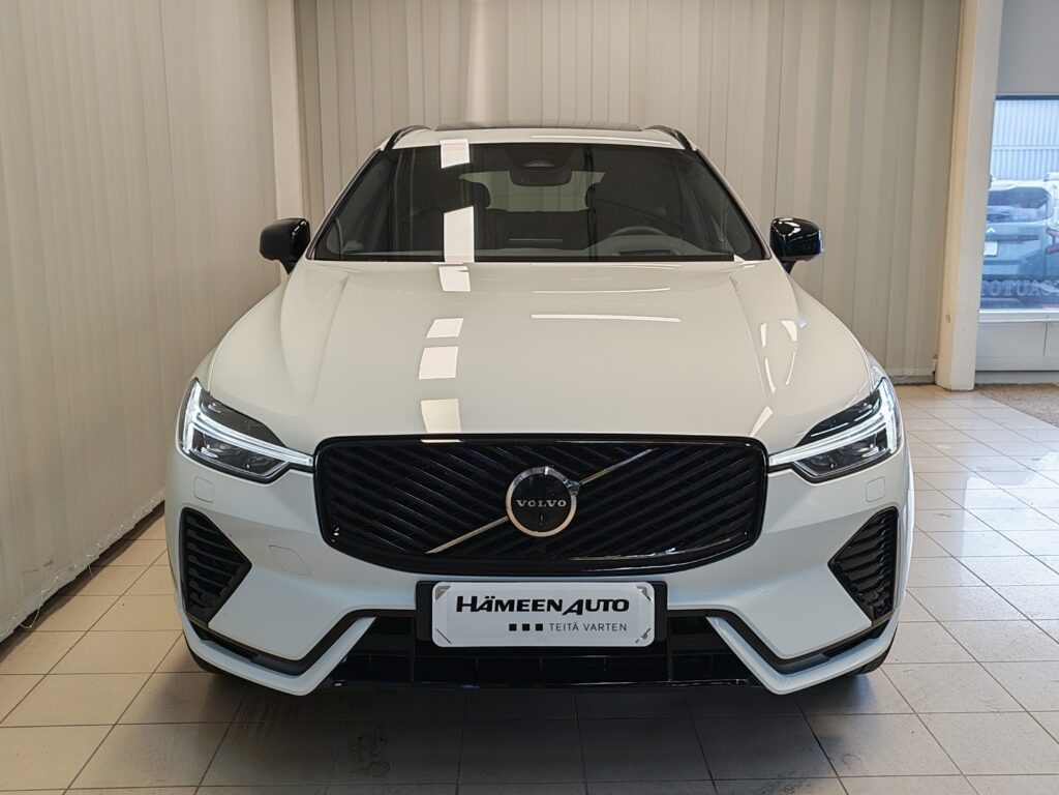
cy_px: 398
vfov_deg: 41.8
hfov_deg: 54.0
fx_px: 1040
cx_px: 530
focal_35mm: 34
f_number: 1.6
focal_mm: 5.4
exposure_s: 1/130
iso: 50
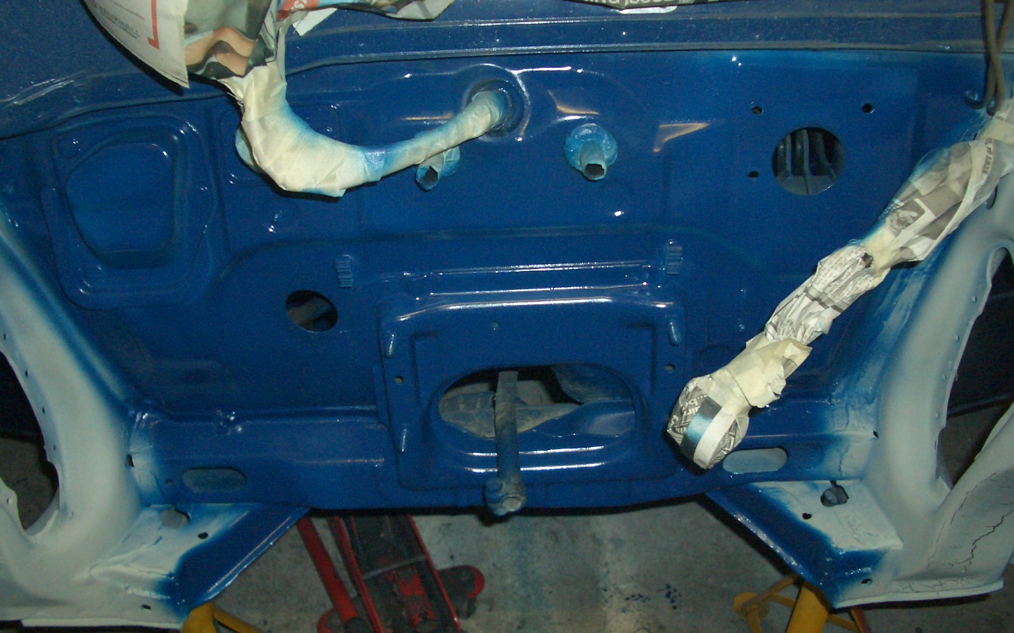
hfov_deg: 51.5
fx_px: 1050
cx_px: 513
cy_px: 303
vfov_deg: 33.6
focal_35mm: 38
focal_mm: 5.8
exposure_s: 1/60
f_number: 2.6
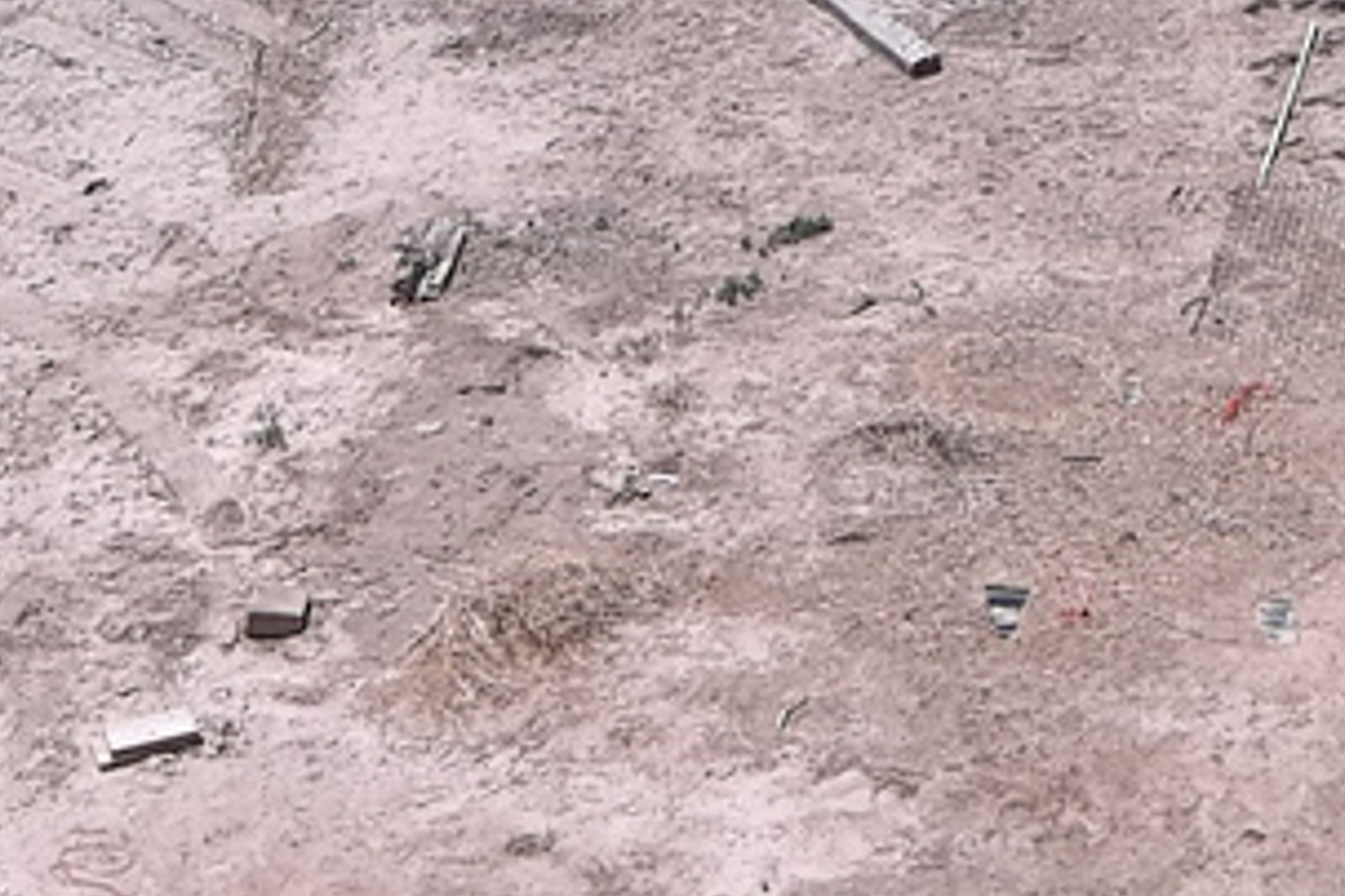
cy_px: -2083
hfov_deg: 10.4
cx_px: 1460
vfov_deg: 6.3
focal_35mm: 196
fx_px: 7322
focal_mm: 10.13
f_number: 2.8
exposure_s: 1/1250
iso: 100
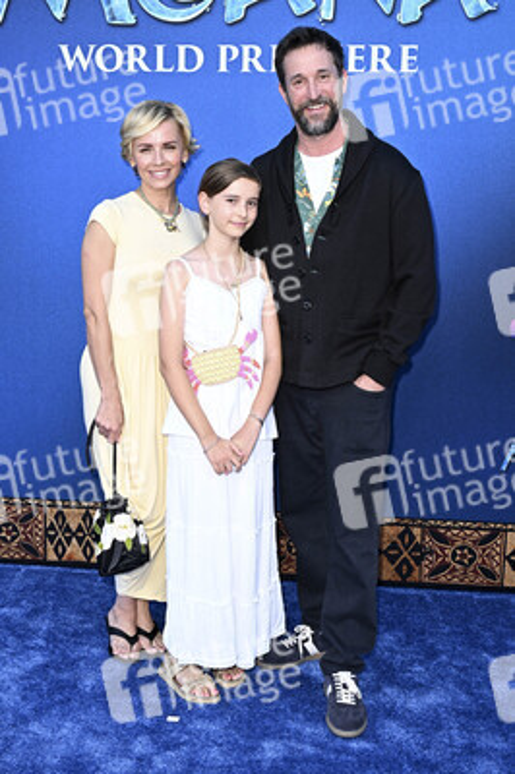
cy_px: 387
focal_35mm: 43
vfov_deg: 45.5
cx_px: 258
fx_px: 924
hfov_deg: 31.1
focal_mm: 43
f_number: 6.3
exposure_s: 1/250
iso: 1000
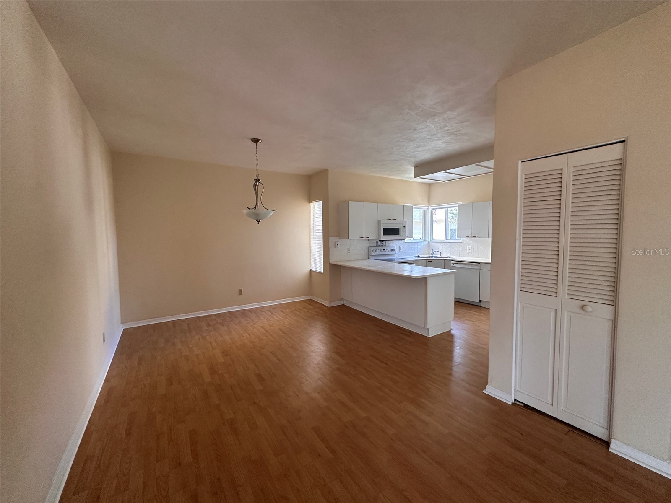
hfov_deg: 102.1
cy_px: 252
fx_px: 271
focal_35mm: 14
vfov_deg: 85.7
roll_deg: -0.3
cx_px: 336
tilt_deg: -1.9
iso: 250
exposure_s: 1/99
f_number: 2.2
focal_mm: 2.22
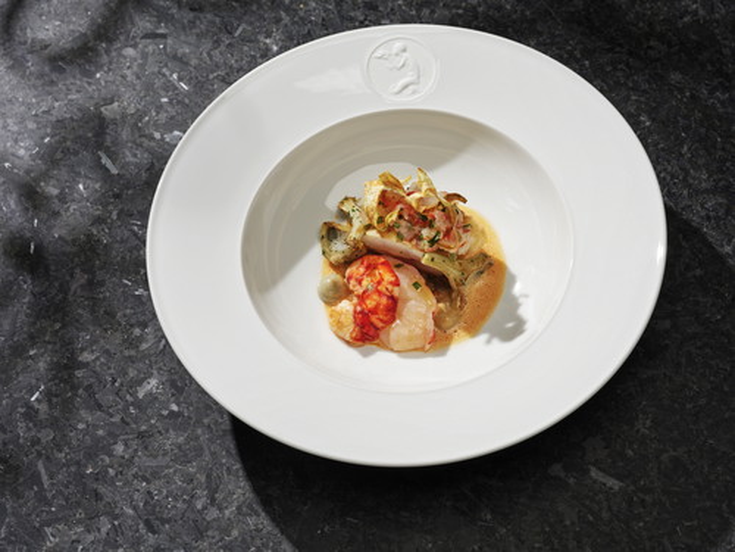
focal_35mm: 95
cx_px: 368
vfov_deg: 15.6
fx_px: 2017
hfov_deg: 20.7
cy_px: 276
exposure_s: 1/125
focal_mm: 120
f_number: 13
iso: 100
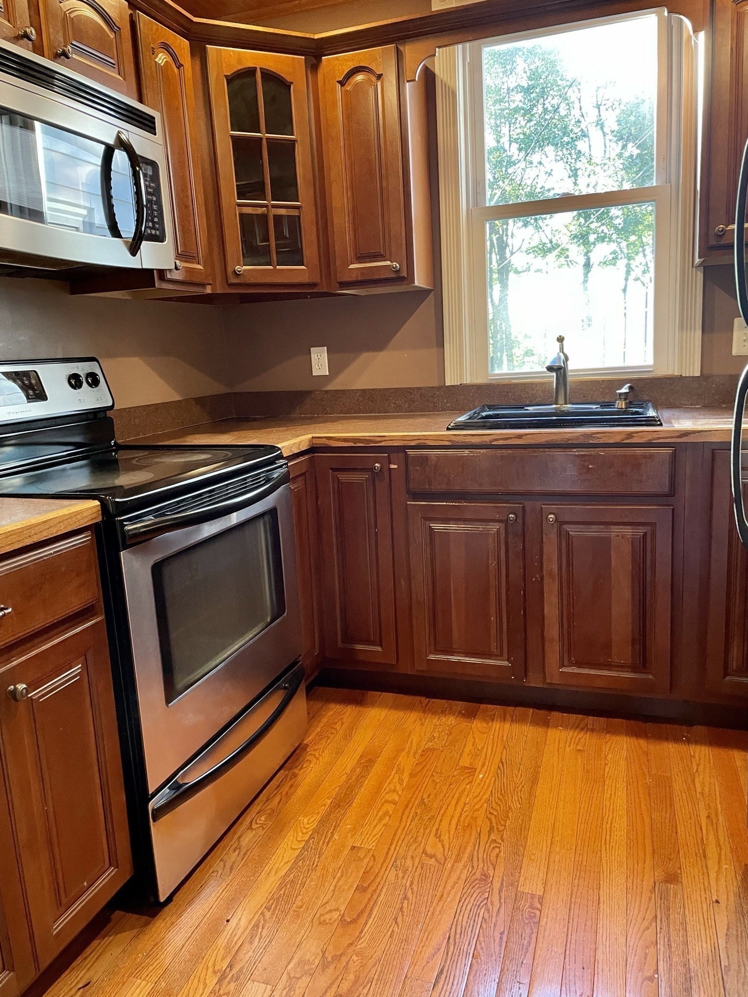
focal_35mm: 26
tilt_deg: -12.0
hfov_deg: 53.1
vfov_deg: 67.3
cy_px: 498
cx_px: 374
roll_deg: +3.0
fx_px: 749
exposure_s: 1/60
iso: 320
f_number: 1.6
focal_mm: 4.2
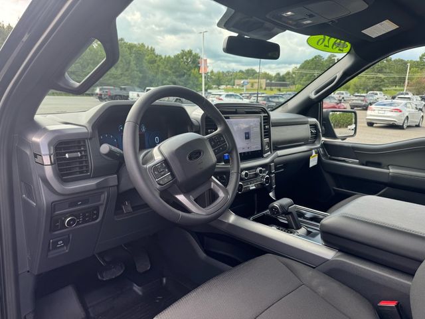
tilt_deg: -14.5
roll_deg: -0.7
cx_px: 212
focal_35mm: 24
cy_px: 160
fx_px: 295
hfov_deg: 71.6
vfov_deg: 56.8
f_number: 1.78
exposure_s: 1/379
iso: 80
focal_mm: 6.76
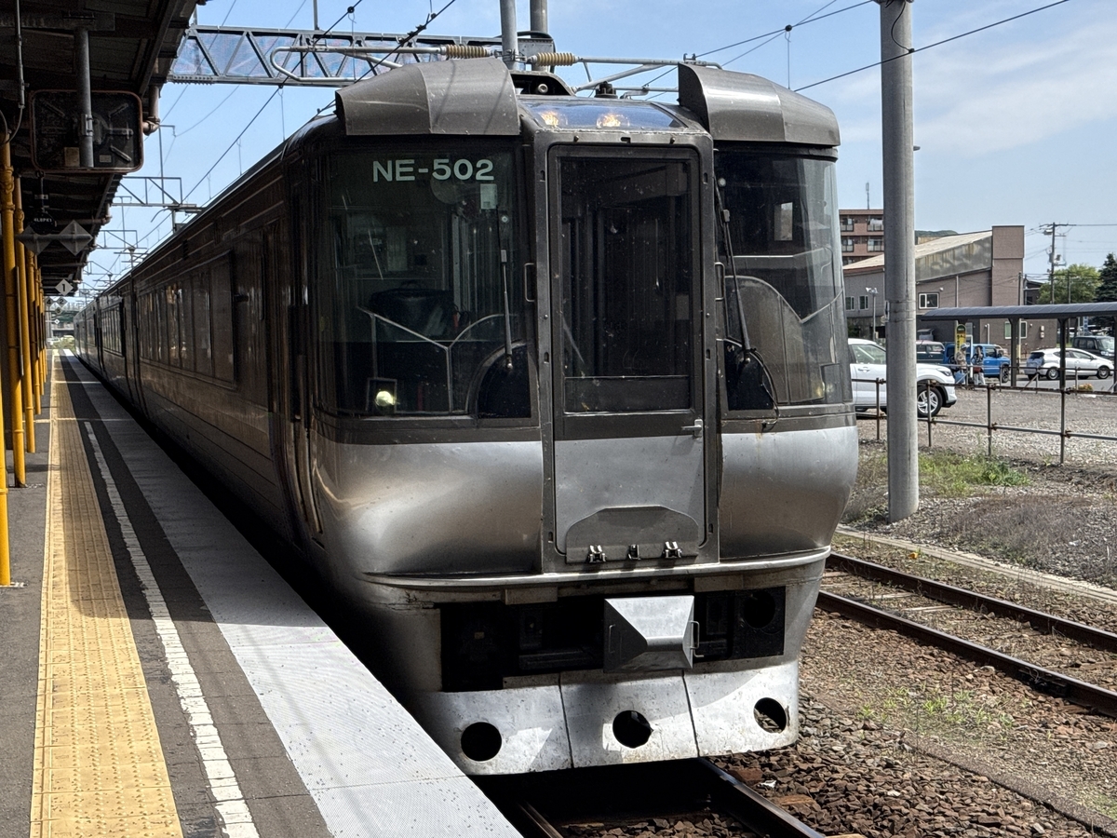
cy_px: 419
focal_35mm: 48
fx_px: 1549
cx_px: 558
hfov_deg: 39.7
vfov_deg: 30.3
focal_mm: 6.76
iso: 100
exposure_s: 1/4587
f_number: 1.78
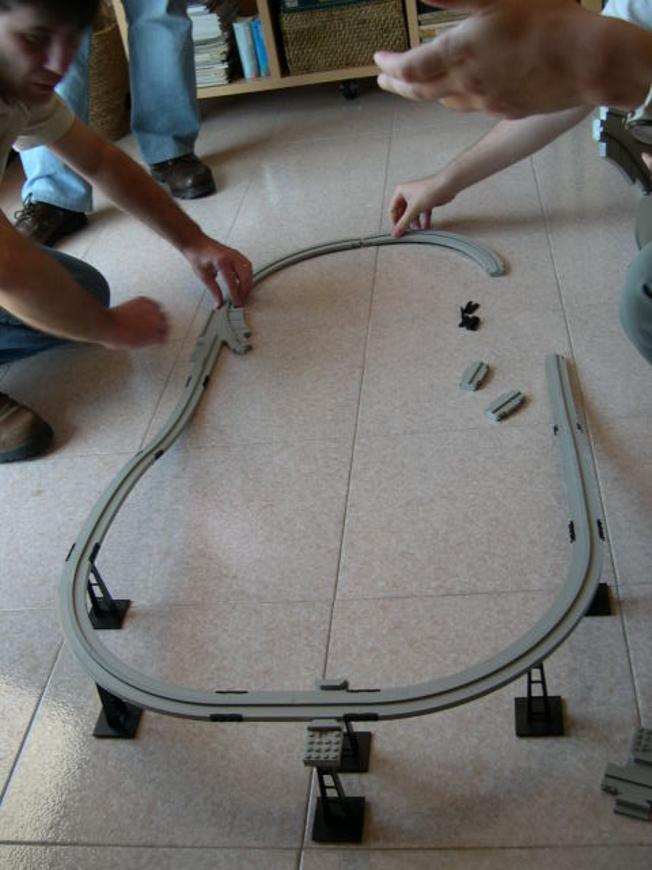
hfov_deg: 37.7
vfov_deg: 49.0
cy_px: 435
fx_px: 954
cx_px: 326
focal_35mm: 38
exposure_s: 1/44.7
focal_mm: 8
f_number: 2.8
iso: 100
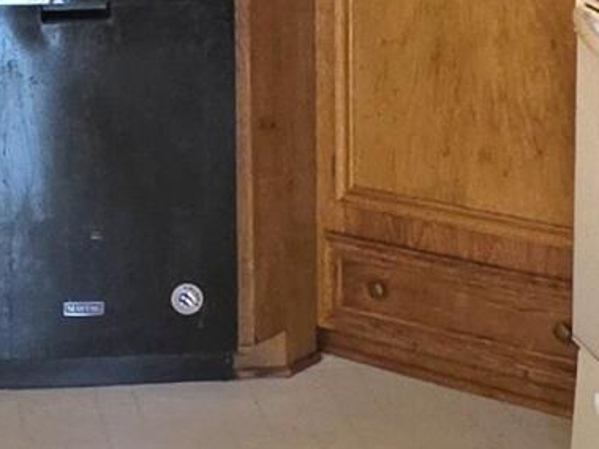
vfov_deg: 14.0
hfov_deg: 18.1
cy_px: -58
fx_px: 1782
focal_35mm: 103
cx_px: -115
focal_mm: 2.2
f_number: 1.9
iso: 250
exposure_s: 1/60.2
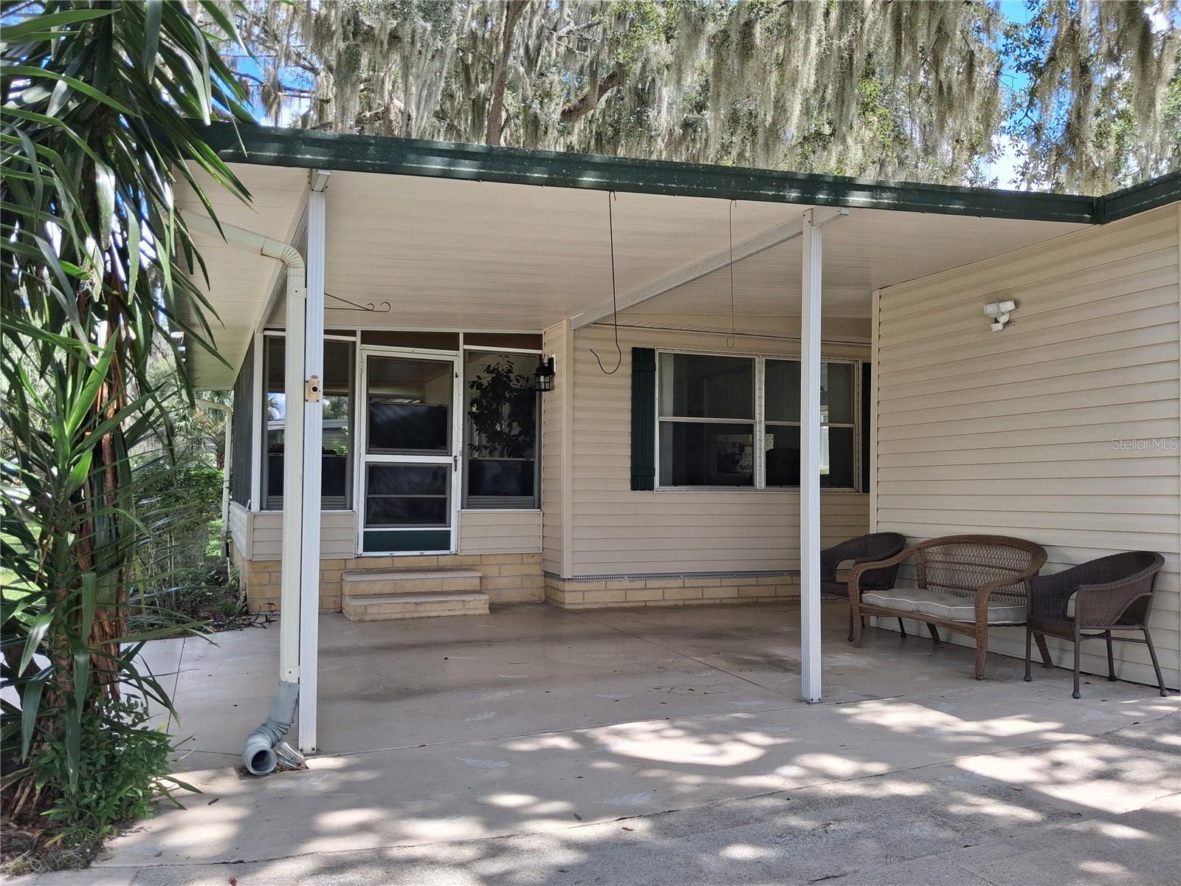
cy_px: 443
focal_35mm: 27
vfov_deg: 51.4
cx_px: 590
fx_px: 921
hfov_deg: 65.3
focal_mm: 4
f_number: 1.8
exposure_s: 1/182
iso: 25
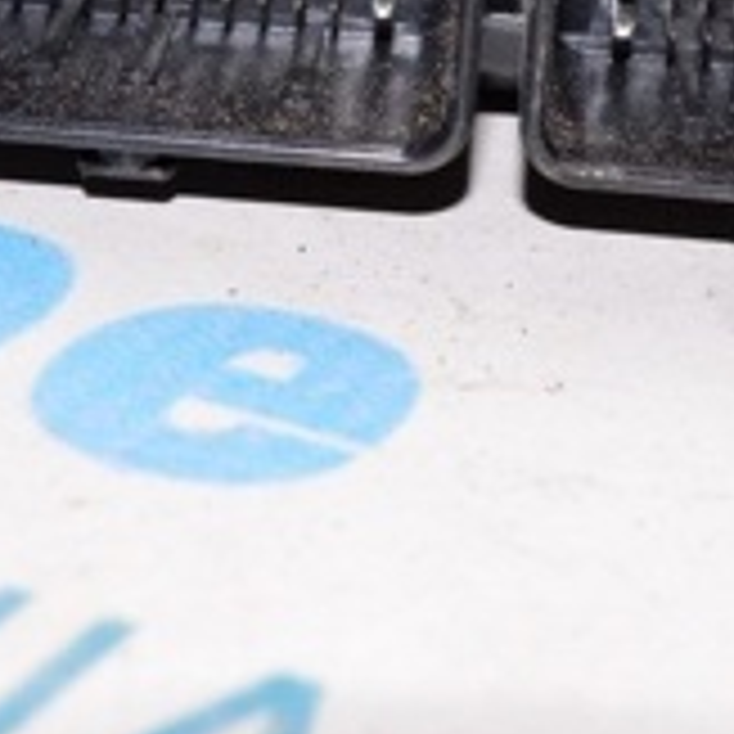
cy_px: -88
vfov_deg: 13.7
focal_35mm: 125
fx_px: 2991
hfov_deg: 14.0
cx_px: 464
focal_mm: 25
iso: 1600
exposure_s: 1/160
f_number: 8
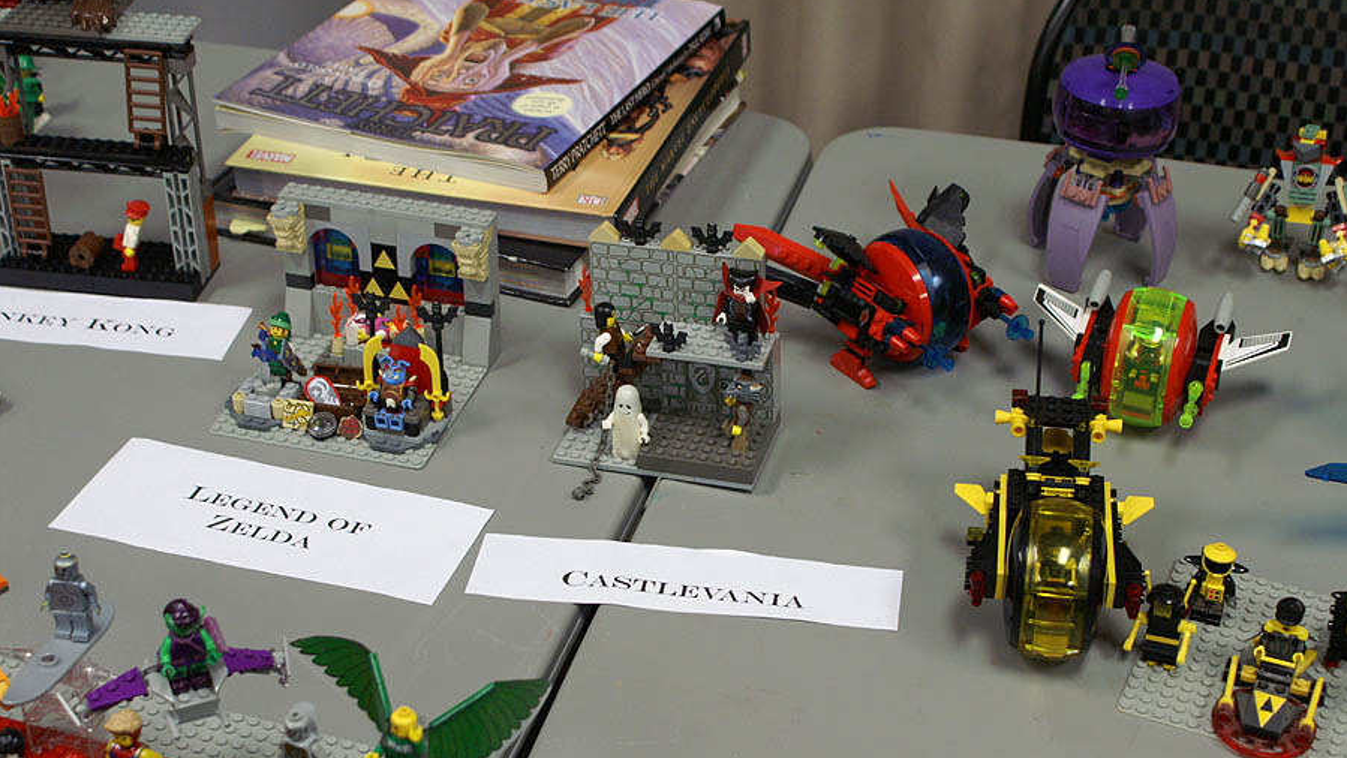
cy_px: 383
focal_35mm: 63
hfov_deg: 33.3
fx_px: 2251
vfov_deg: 19.1
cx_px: 674
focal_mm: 40
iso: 800
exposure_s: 1/40
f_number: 5.6
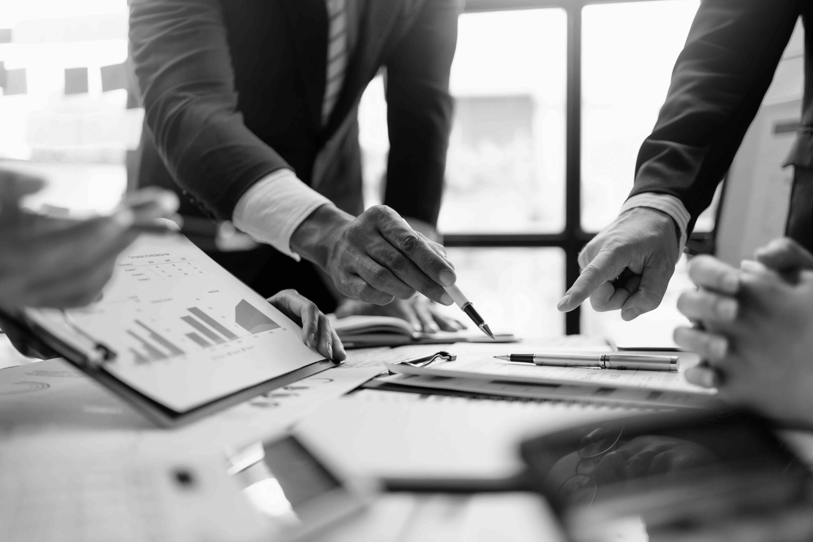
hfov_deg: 54.4
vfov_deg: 37.9
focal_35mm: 35
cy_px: 271
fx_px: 790
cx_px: 406
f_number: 2
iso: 200
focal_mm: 35
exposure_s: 1/800
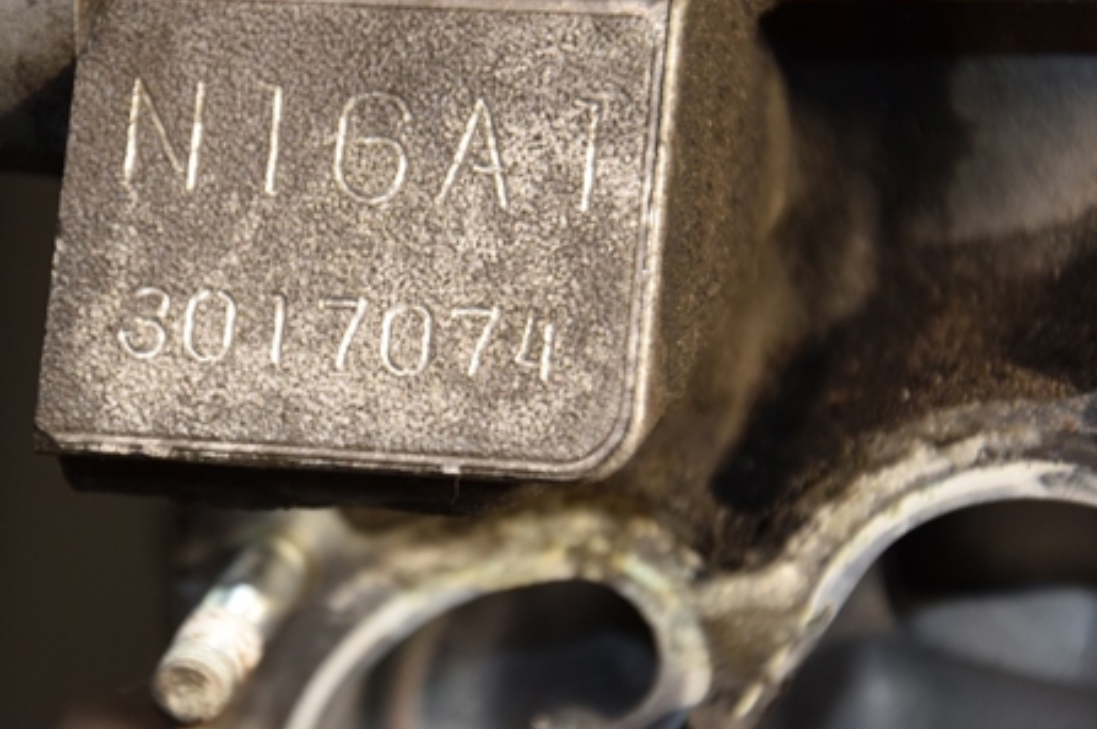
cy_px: 250
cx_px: 346
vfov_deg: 6.1
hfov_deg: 9.1
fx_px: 6870
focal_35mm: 226
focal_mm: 105
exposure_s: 1/80
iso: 800
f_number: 5.6
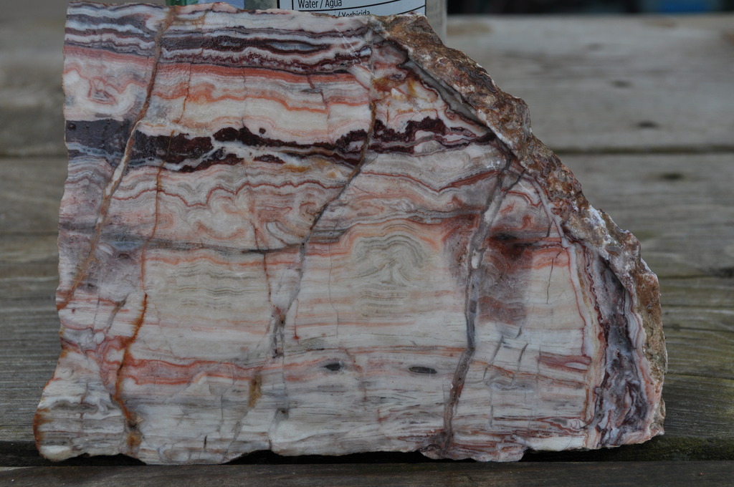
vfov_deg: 23.7
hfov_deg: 35.1
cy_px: 244
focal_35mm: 57
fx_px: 1161
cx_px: 367
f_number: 7.1
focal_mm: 38
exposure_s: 1/200
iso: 200
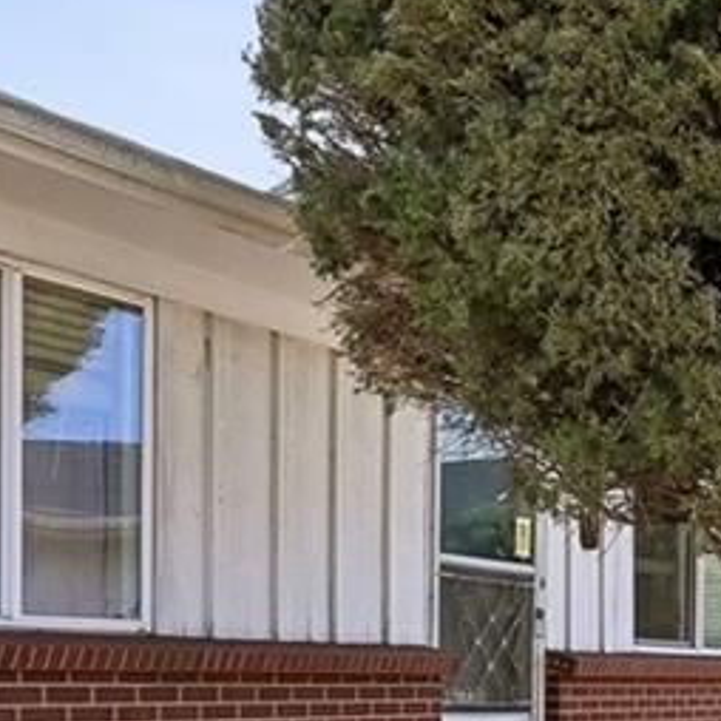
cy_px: 704
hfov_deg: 16.4
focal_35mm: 75
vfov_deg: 22.3
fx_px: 1767
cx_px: 1513
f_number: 10
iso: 400
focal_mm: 14
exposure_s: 1/320
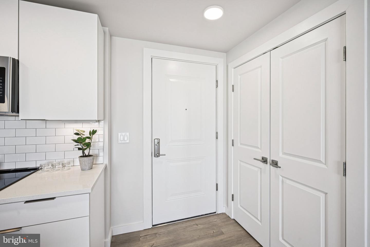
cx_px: 185
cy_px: 124
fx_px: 159
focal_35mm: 16
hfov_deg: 98.5
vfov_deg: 75.5
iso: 800
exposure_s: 1/125
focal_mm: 15.5
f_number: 8
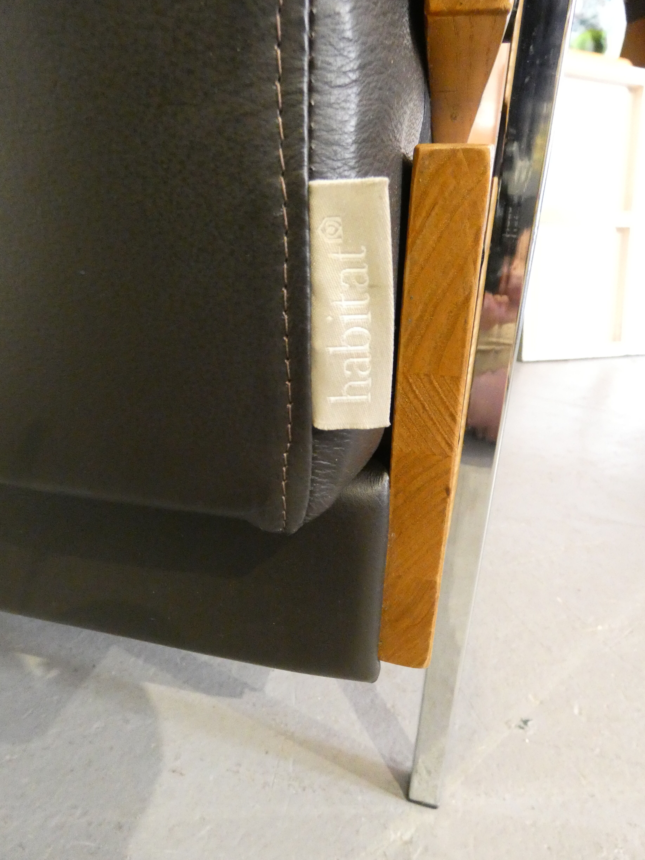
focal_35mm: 20
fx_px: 497
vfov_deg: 81.7
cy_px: 430
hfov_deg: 66.0
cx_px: 322
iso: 1600
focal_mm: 3.6
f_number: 2.8
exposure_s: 1/40
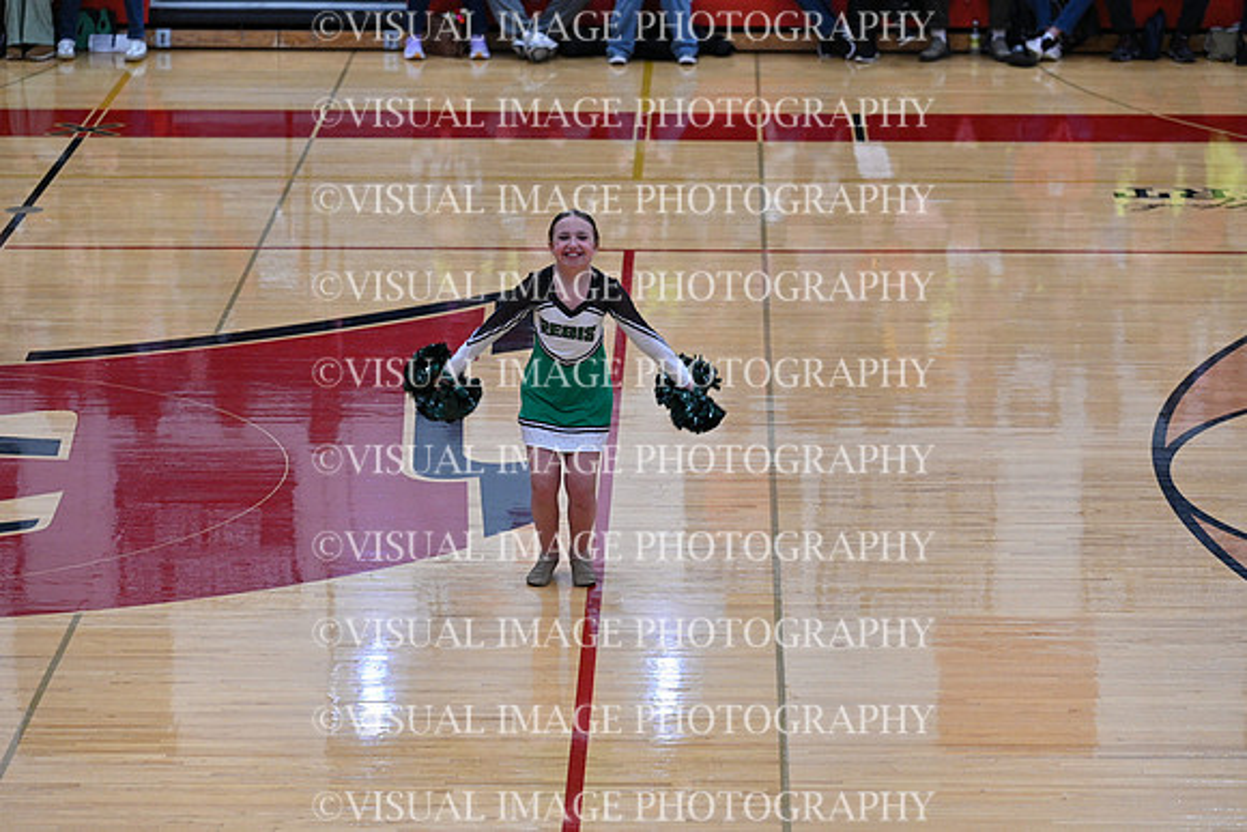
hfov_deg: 15.8
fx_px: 4504
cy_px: 416
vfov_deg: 10.6
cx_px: 624
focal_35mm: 130
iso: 4000
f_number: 4
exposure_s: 1/400
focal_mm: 130
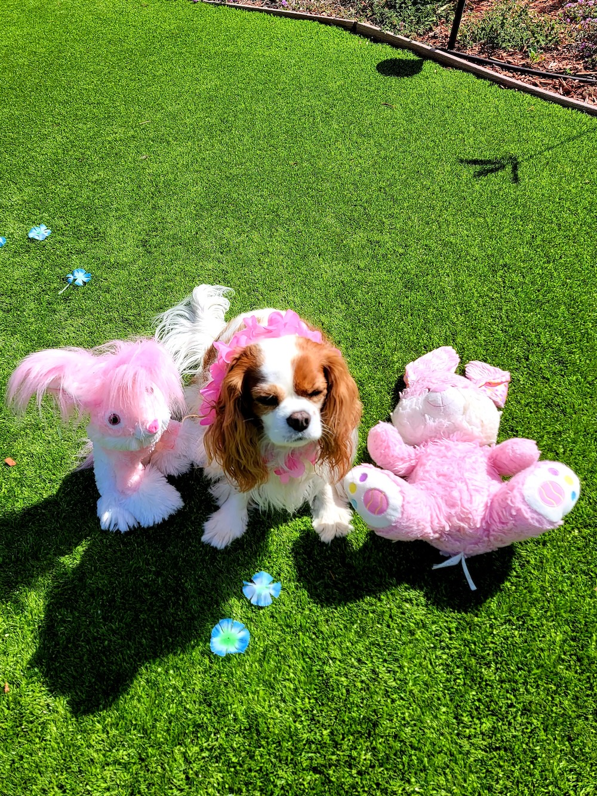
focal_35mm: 24
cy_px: 398
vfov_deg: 71.6
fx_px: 552
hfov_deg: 56.8
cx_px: 298
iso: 16
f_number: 1.8
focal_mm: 6.7
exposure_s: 1/833
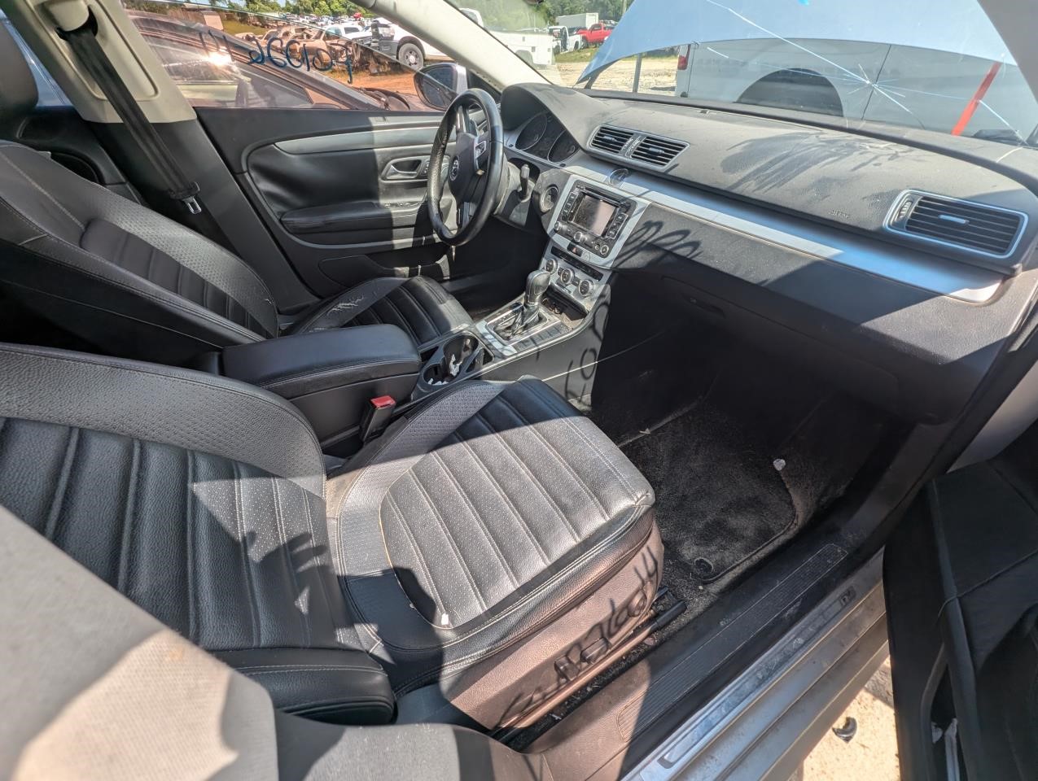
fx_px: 390
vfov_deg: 90.1
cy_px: 390
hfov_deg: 106.1
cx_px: 519
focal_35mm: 13
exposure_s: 1/705
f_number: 2.2
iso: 43
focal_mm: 1.95
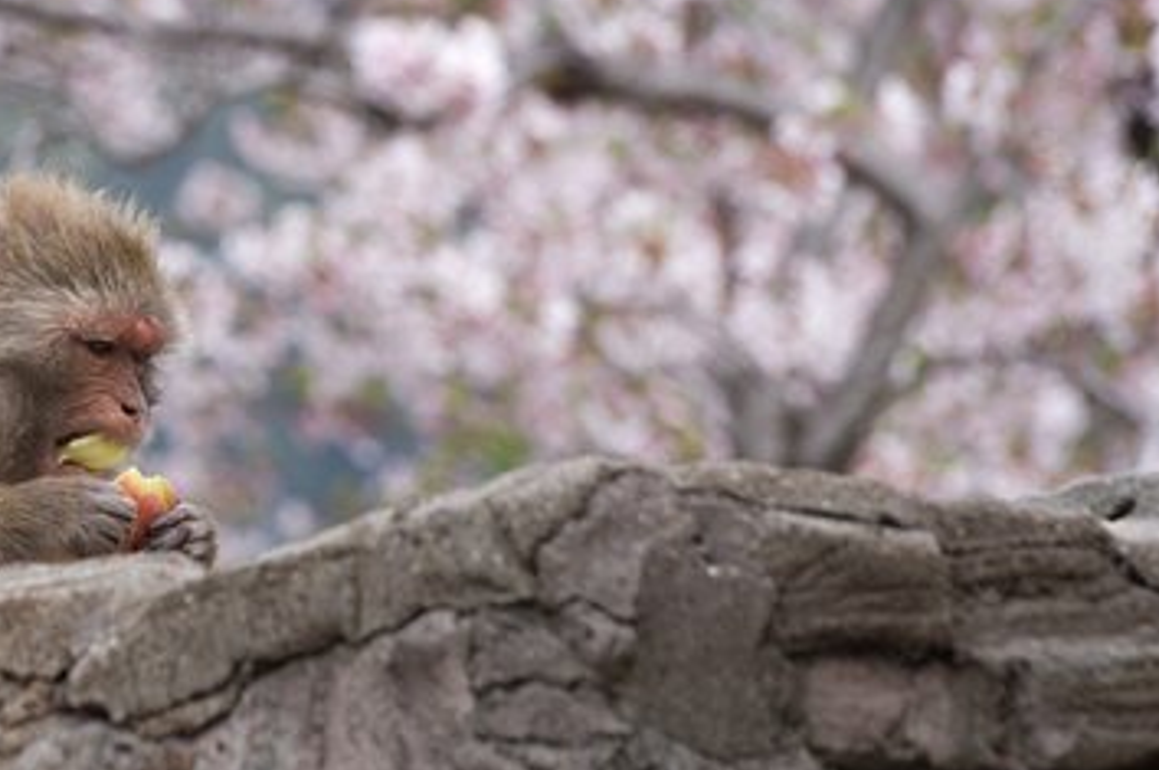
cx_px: 350
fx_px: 20930
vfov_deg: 2.1
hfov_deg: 3.2
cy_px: 242
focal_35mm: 651
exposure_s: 1/125
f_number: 10
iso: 100
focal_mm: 300
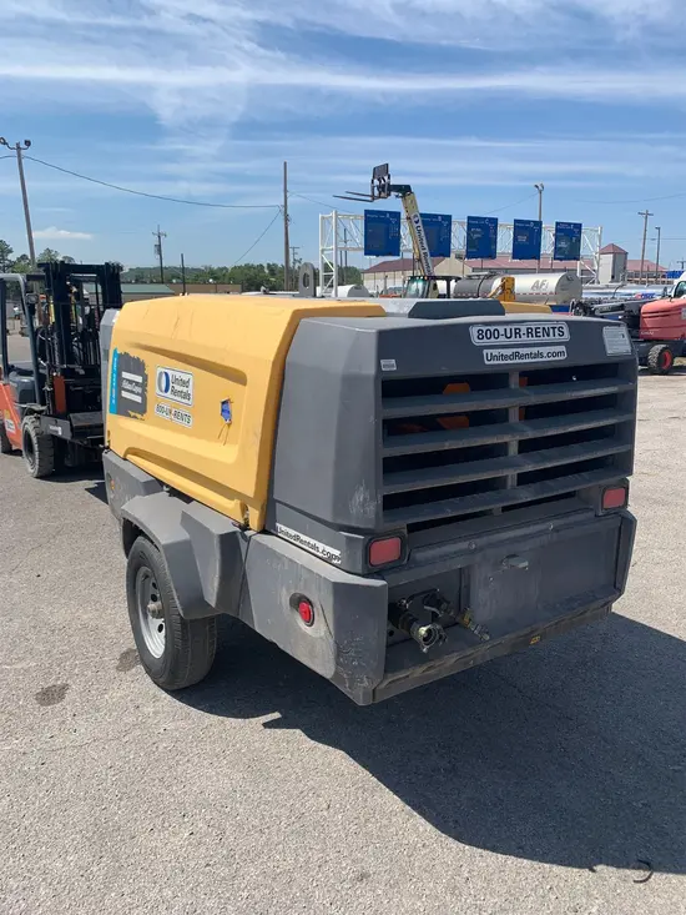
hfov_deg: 53.1
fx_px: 687
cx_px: 343
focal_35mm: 26
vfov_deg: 67.3
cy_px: 458
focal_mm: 4.25
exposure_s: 1/2681
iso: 25
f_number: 1.8
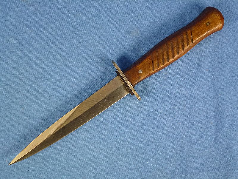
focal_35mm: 45
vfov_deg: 32.2
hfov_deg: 42.1
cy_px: 90
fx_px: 309
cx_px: 119
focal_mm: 8
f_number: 4
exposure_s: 1/80
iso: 320
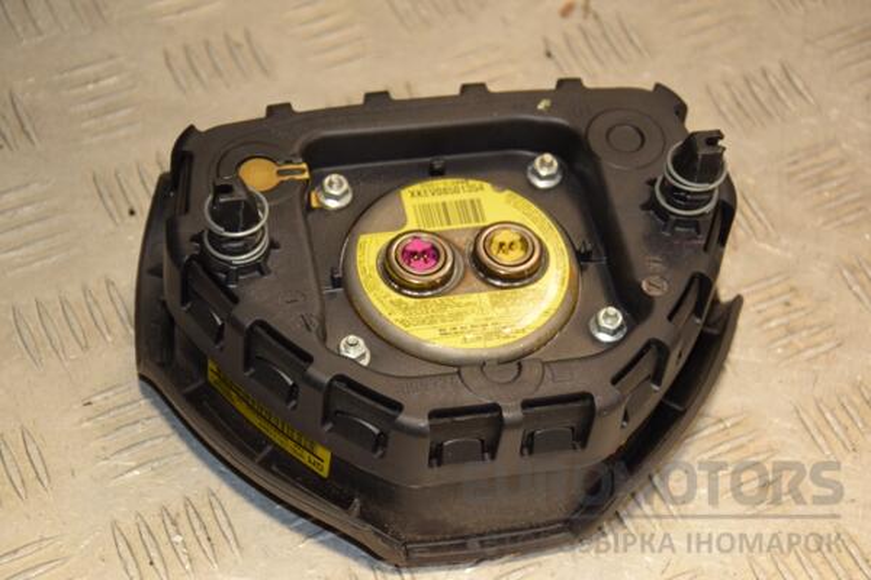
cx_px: 436
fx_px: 2250
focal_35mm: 93
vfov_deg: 14.7
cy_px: 290
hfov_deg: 21.9
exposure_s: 1/160
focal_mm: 62
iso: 800
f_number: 5.3
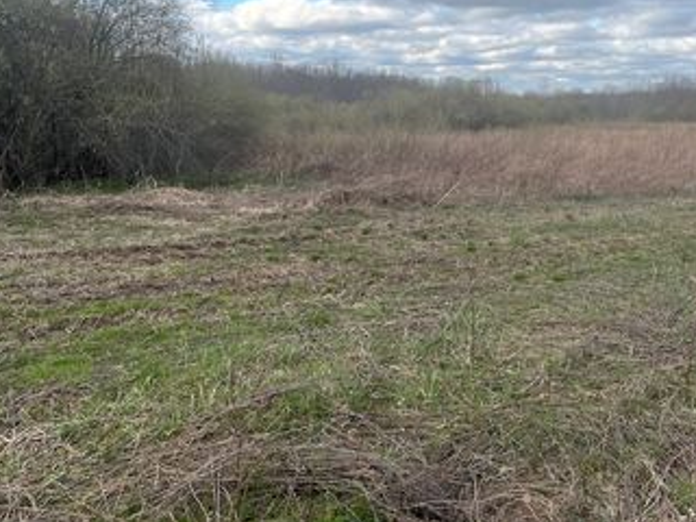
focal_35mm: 35
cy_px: 173
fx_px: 704
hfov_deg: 51.8
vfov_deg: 40.2
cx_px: 456
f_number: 1.6
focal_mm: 5.1
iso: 50
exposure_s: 1/1721
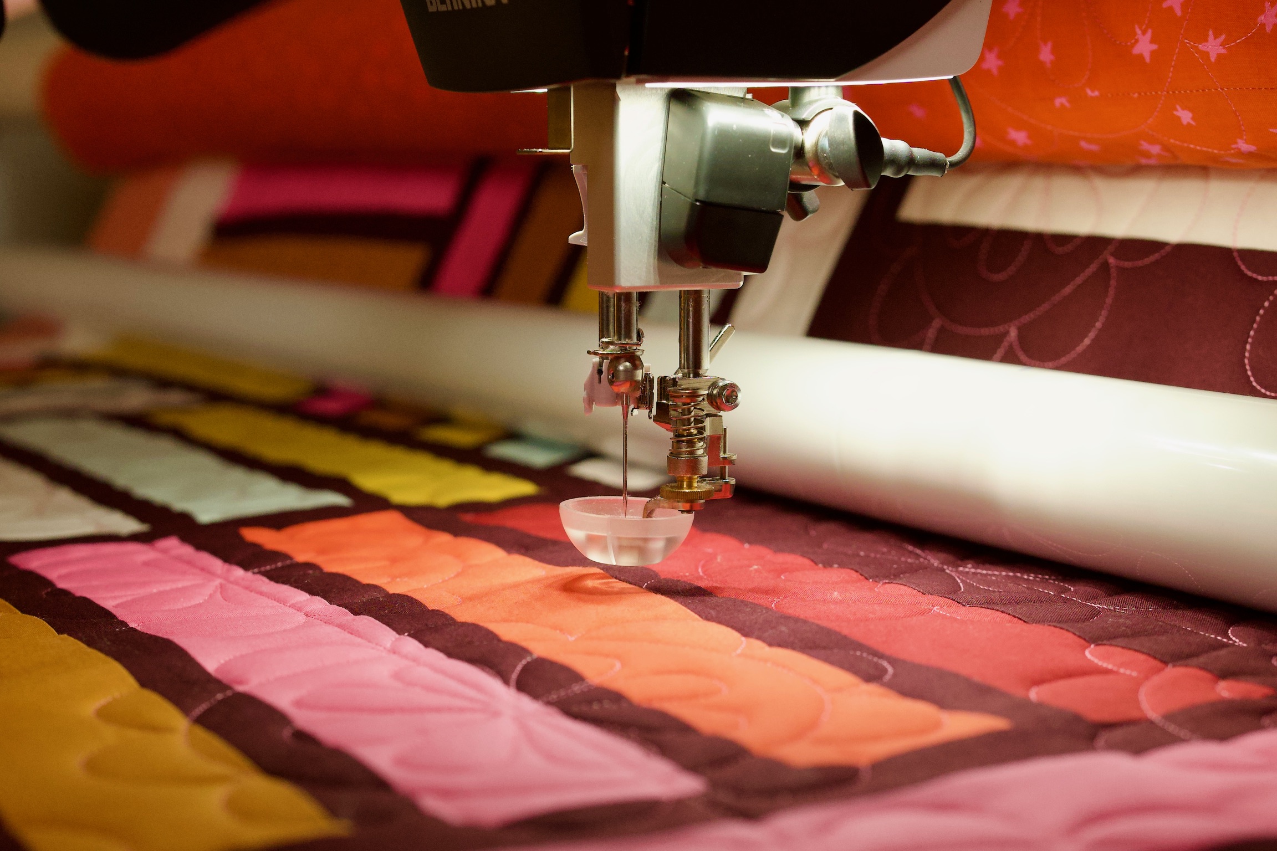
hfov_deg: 47.9
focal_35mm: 40
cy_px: 426
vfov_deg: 33.0
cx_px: 638
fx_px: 1437
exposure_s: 1/500
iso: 800
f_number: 2.8
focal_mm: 27
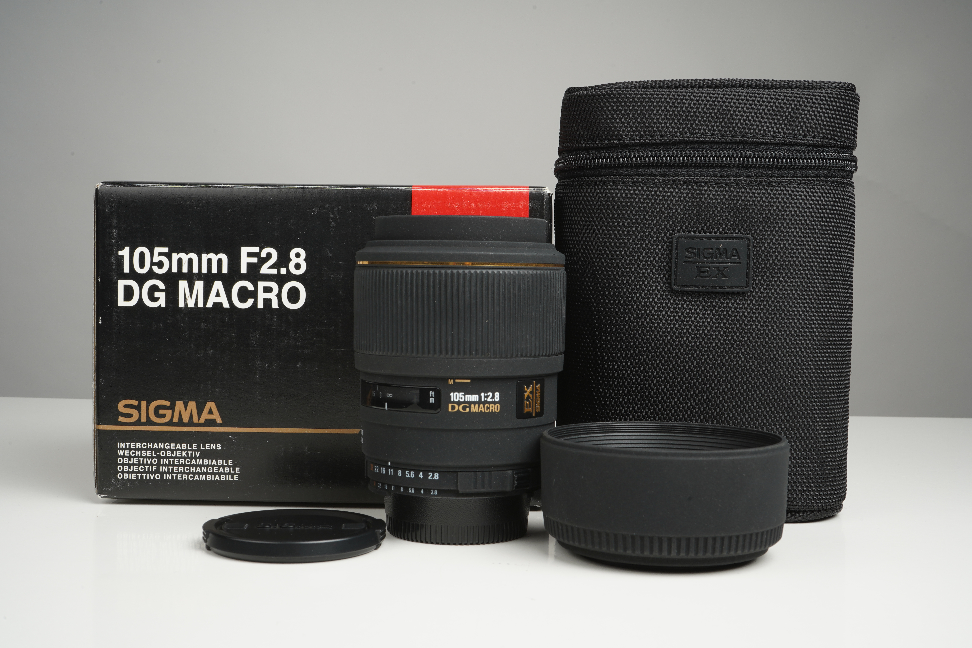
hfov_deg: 44.5
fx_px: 1188
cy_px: 324
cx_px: 486
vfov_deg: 30.5
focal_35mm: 44
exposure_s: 1/160
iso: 200
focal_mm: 44
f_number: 20
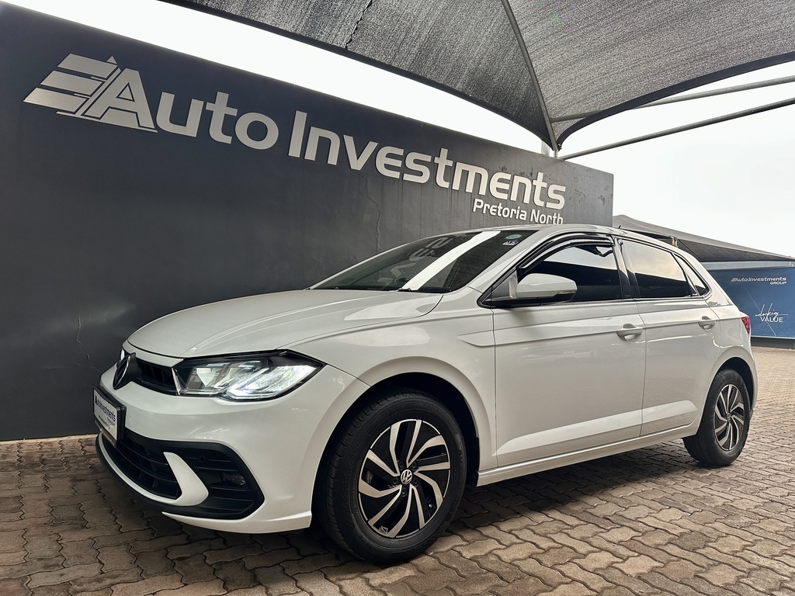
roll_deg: -2.4
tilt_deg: +0.5
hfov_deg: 71.6
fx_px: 551
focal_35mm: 24
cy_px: 298
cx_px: 398
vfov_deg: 56.8
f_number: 1.78
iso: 200
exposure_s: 1/121
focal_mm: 6.86
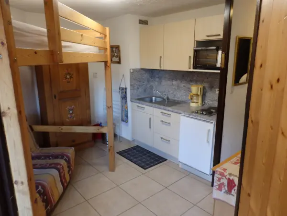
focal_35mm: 25
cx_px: 144
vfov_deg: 54.9
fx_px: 207
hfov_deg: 69.4
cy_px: 108
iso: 250
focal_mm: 4.5
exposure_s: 1/30
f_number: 3
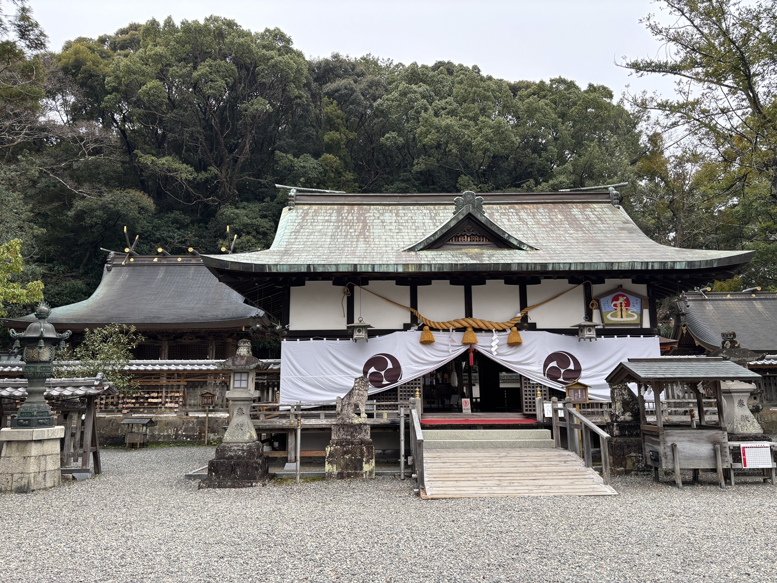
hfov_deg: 67.3
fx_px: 584
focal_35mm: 26
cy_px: 292
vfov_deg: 53.1
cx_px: 388
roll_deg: +0.1
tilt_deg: +10.1
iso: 50
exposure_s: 1/121
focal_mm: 5.96
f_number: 1.6
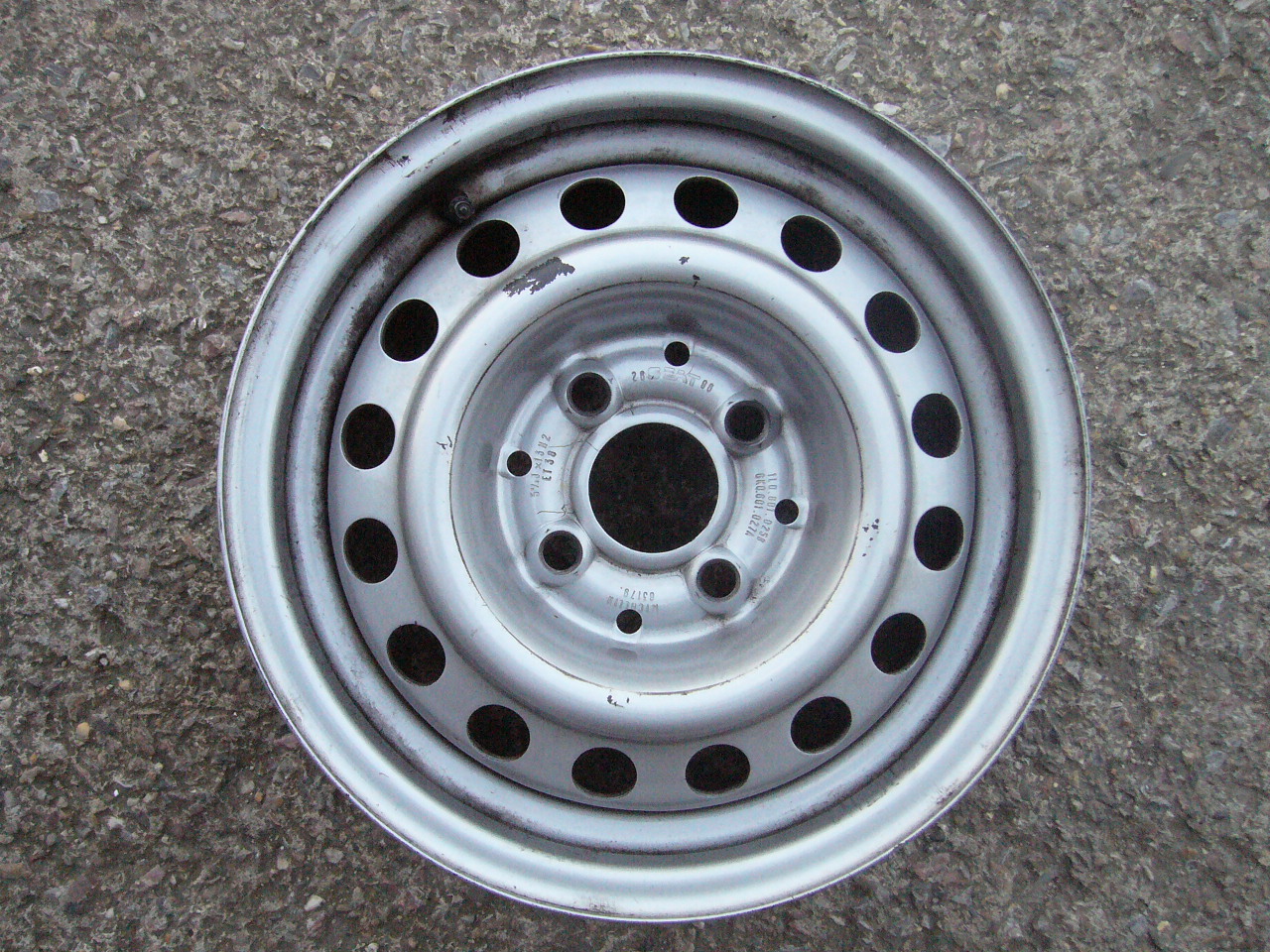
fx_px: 1284
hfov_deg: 52.6
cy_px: 476
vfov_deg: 40.7
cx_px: 635
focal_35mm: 35
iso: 400
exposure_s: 1/200
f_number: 5.6
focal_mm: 5.8
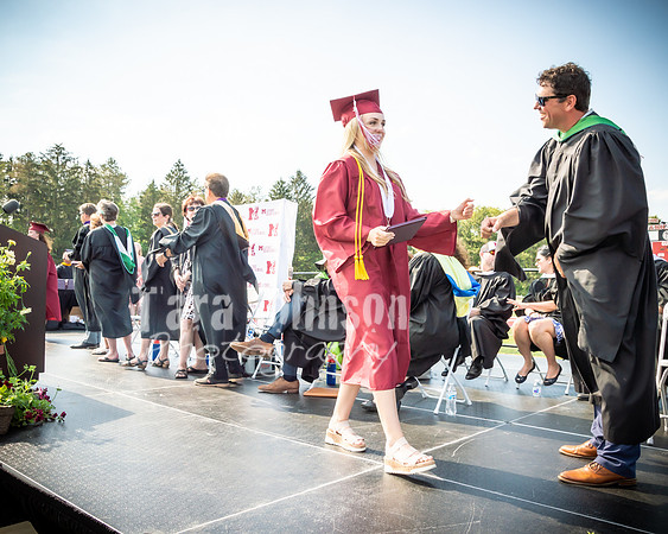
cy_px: 267
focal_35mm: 29
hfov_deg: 60.9
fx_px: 568
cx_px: 334
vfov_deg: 50.3
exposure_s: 1/500
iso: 200
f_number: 7.1
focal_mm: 17
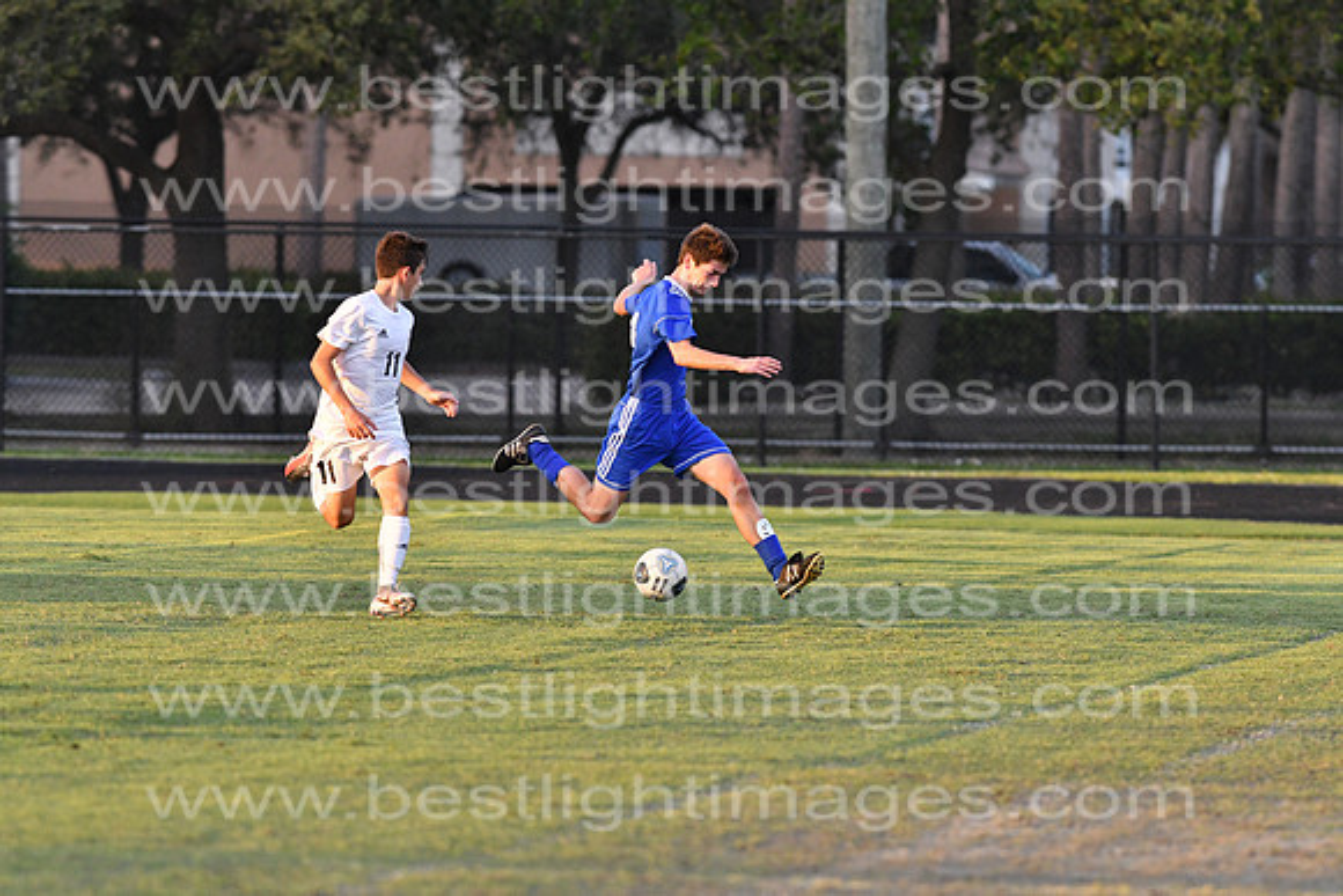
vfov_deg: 3.1
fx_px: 16791
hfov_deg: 4.6
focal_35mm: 450
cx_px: 672
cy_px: 448
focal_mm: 300
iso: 1600
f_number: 4.5
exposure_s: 1/1000
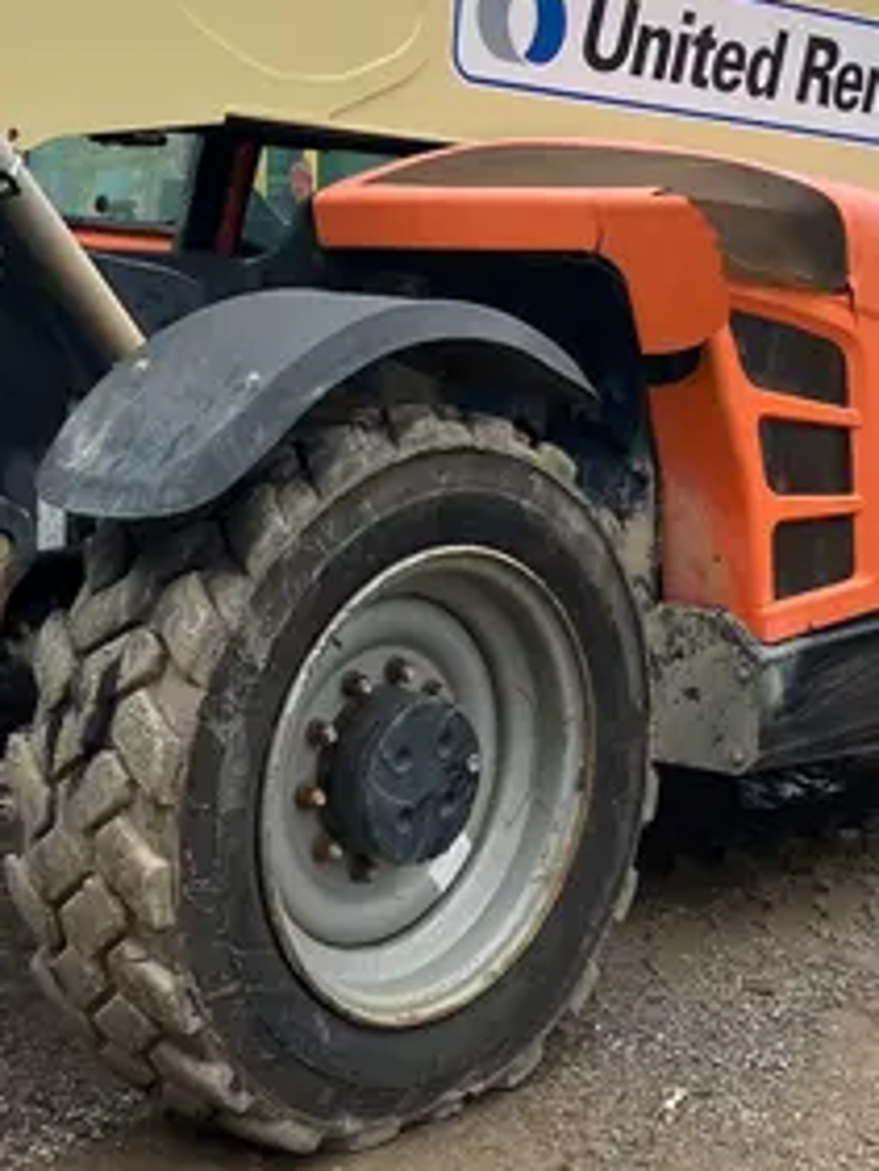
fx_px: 2470
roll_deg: -1.4
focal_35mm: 73
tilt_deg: -3.8
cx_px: 442
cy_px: 331
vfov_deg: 26.4
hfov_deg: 20.2
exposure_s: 1/838
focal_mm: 3.99
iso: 32
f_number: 1.8
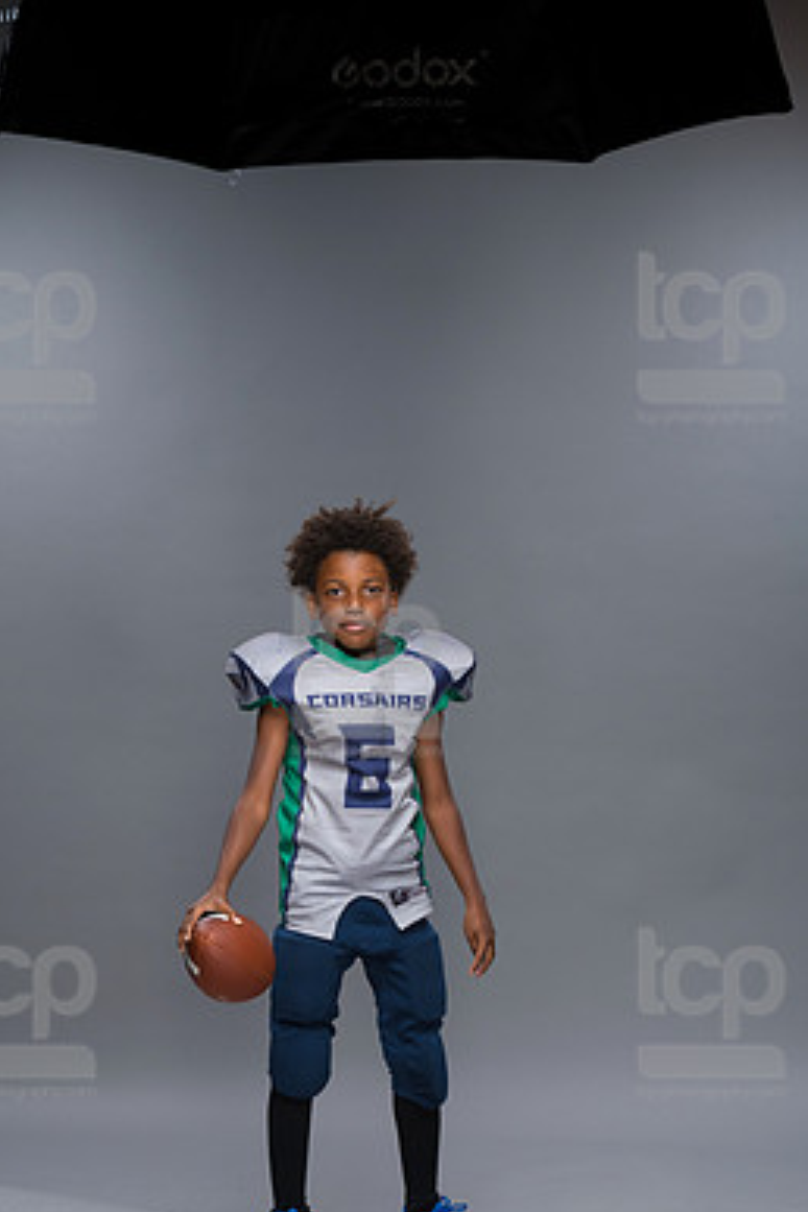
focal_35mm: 93
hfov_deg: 14.7
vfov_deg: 21.9
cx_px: 366
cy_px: 673
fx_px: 3131
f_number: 6.3
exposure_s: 1/250
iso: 320
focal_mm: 80
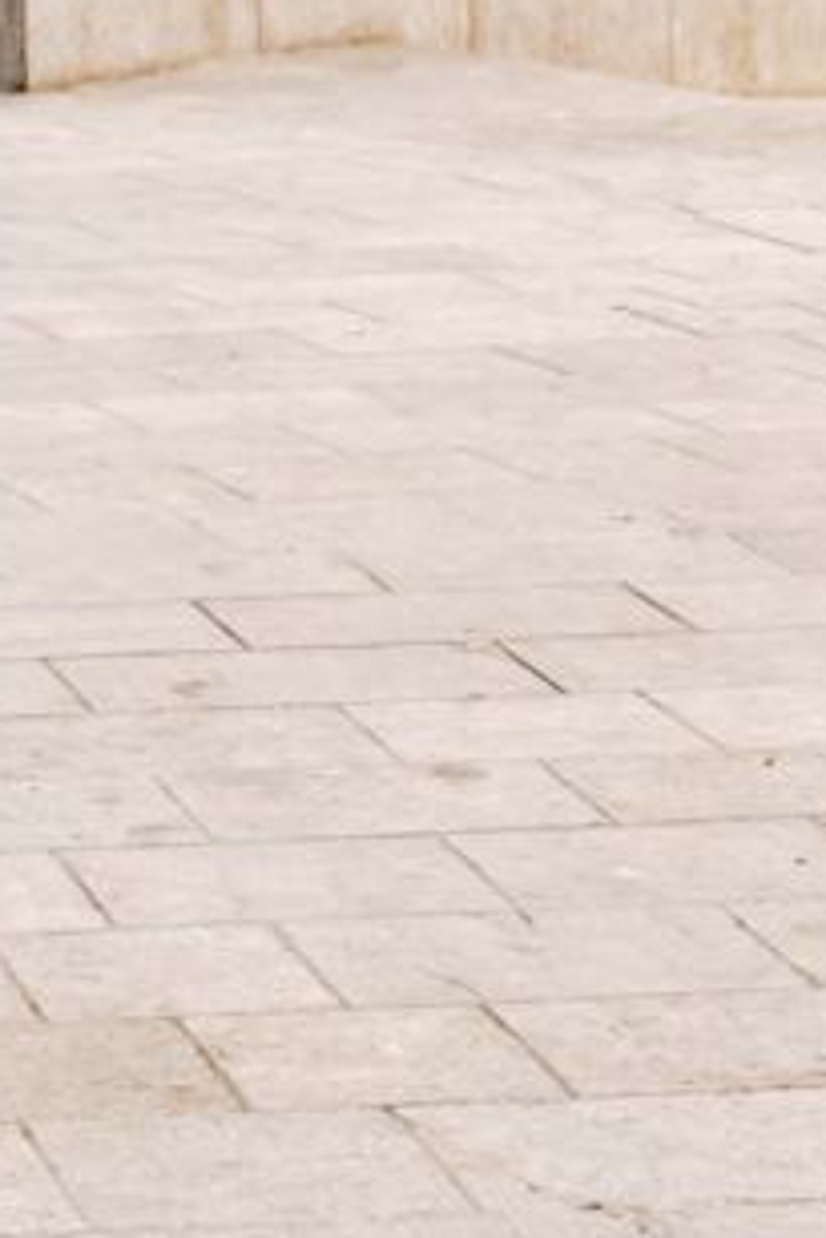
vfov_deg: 12.9
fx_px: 5355
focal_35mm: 156
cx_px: -218
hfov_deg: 8.7
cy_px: -183
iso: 100
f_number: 2.8
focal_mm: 29
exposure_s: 1/1500
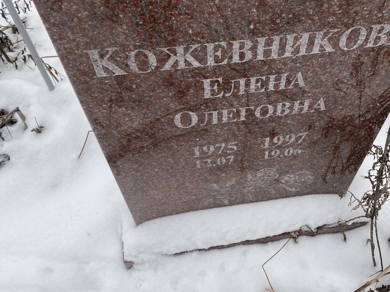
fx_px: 406
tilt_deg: -58.4
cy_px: 123
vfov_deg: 39.5
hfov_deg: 51.1
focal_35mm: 36
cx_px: 230
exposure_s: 1/322
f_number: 1.8
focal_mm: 4.25
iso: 32
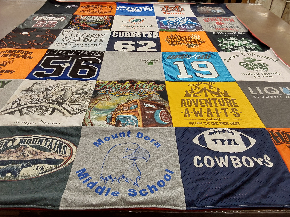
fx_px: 235
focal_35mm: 28
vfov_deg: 49.7
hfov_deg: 63.4
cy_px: 108
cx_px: 145
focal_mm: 2.91
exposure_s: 1/60
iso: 50
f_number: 1.9
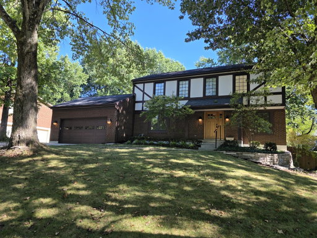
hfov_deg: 73.9
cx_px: 158
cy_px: 119
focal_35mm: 23
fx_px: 211
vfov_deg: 58.9
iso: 25
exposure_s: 1/359
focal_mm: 6.3
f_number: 1.7
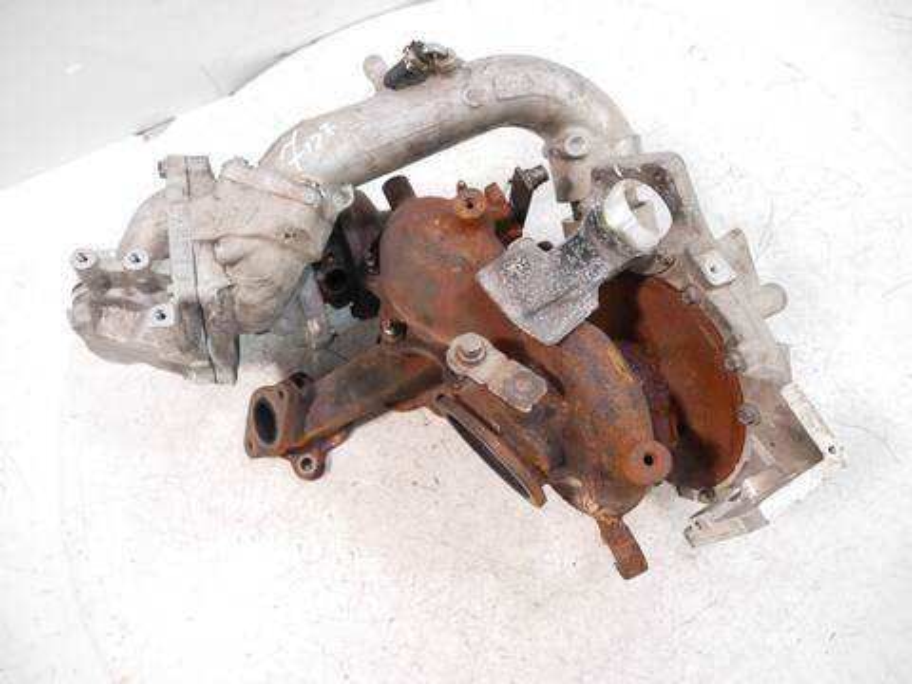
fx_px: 632
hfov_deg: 71.6
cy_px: 342
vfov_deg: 56.8
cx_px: 456
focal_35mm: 24
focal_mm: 12
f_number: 3.5
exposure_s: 1/60
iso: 1250
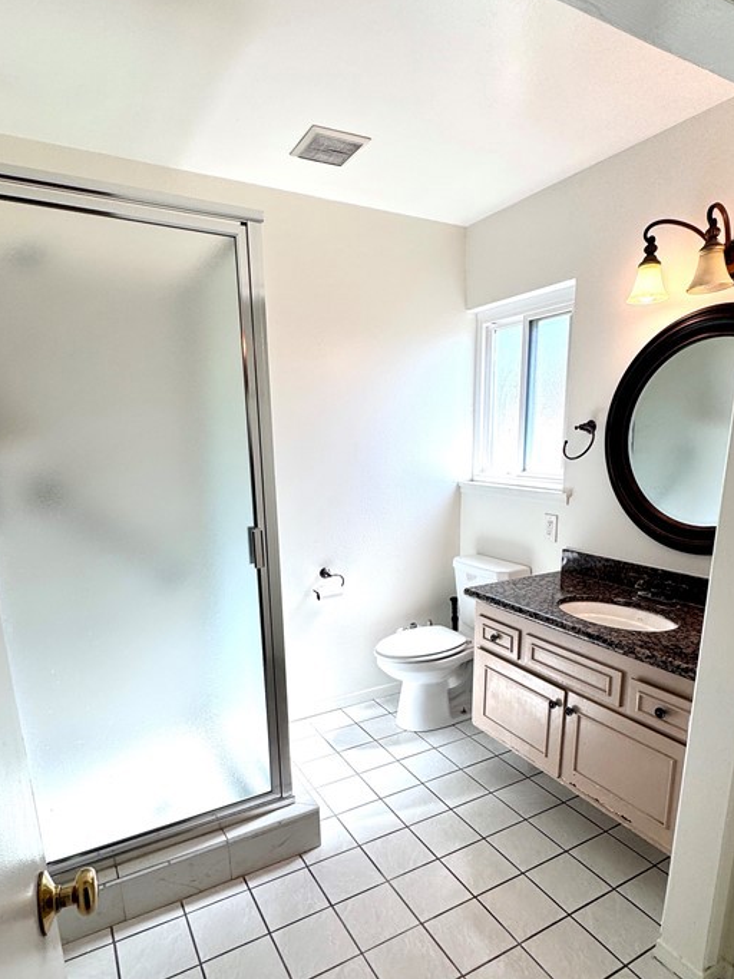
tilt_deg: -13.9
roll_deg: +0.1
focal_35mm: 21
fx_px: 594
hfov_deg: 63.4
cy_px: 578
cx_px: 383
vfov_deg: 78.3
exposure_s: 1/224
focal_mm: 2.22
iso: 40
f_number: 2.2
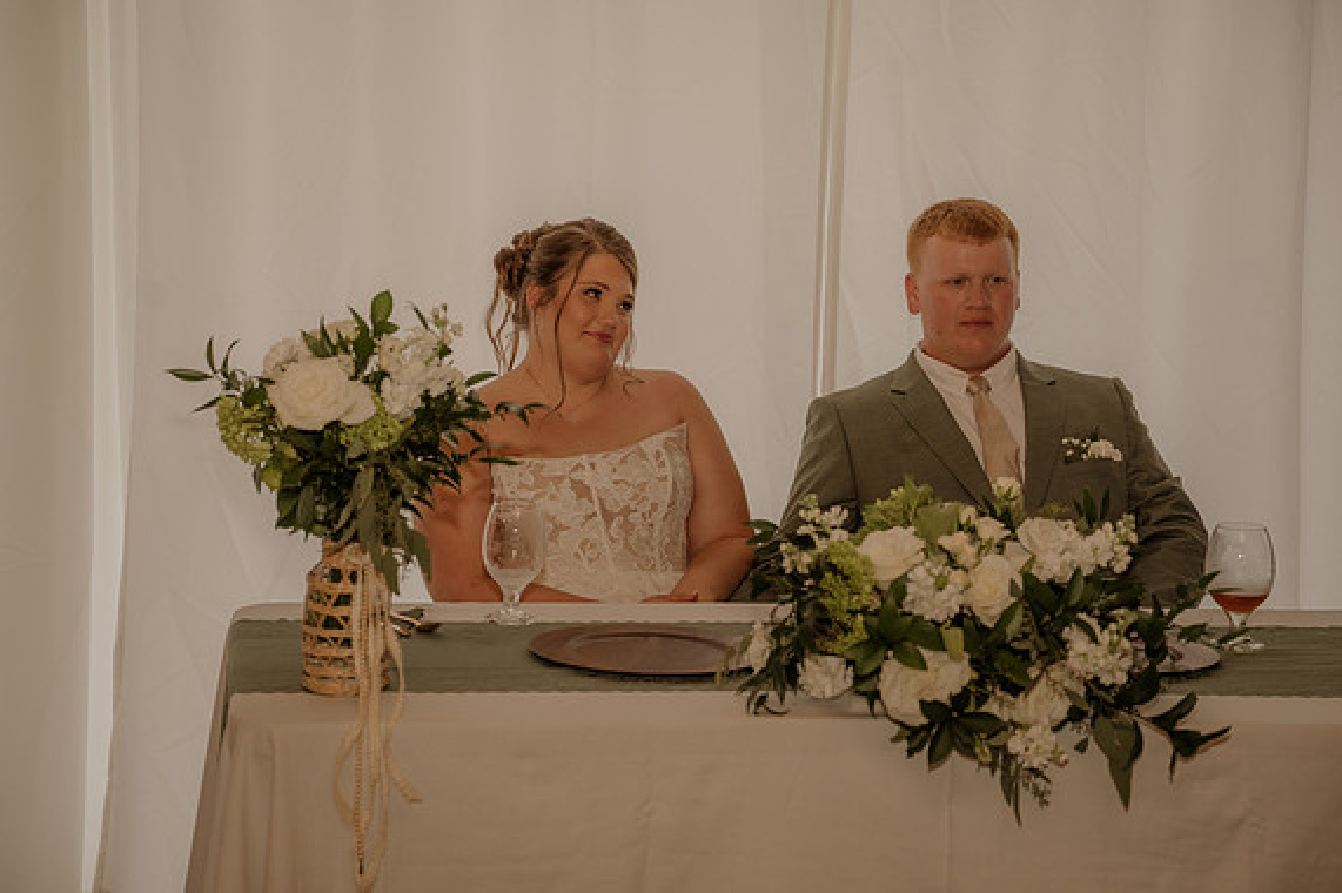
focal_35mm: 74
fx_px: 2757
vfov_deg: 18.4
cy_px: 444
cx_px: 679
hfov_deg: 27.4
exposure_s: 1/200
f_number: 3.5
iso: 500
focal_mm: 70
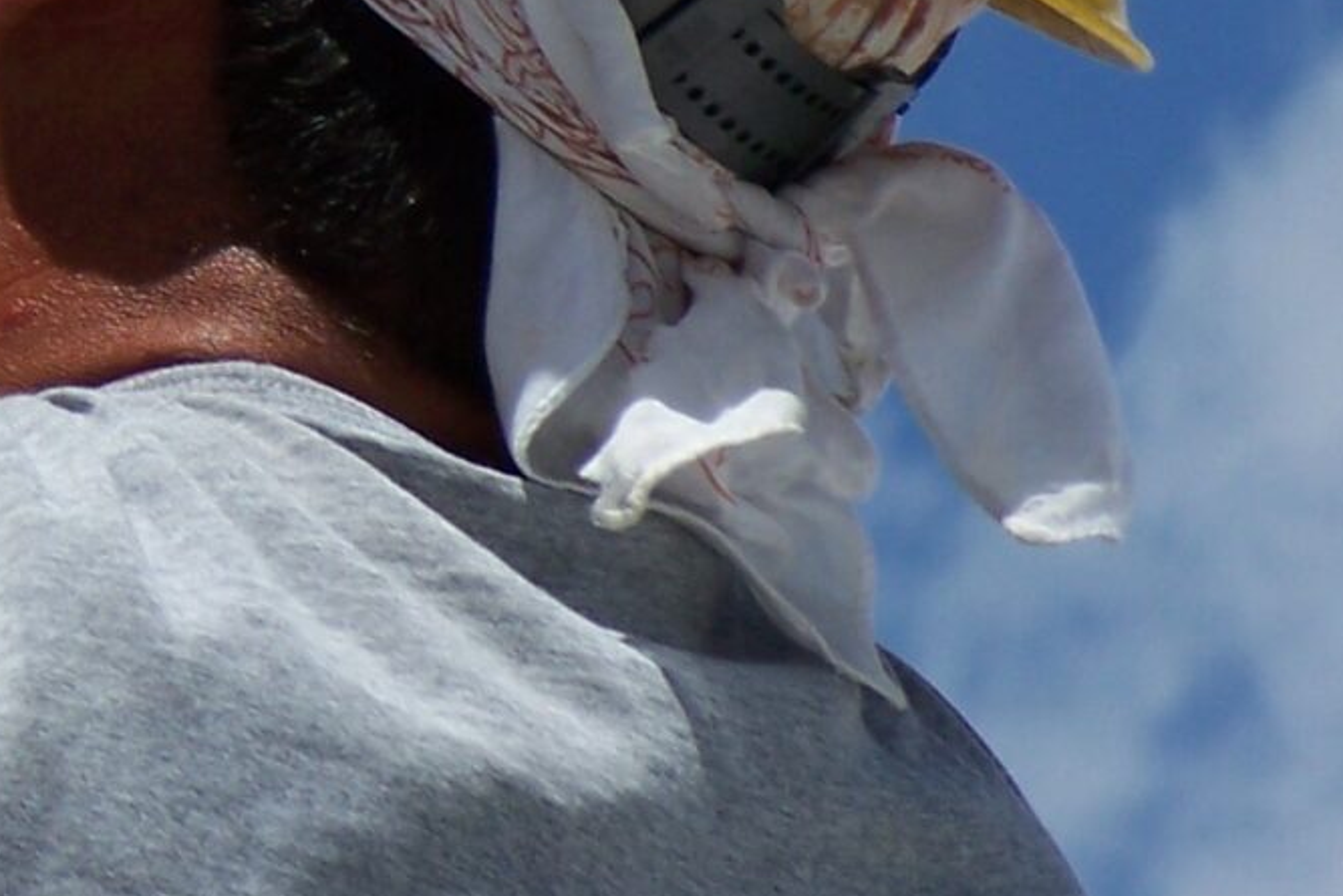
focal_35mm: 738
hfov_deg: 2.8
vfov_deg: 1.9
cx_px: -1059
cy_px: -411
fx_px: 27536
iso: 64
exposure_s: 1/500
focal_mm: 38.8
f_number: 6.3
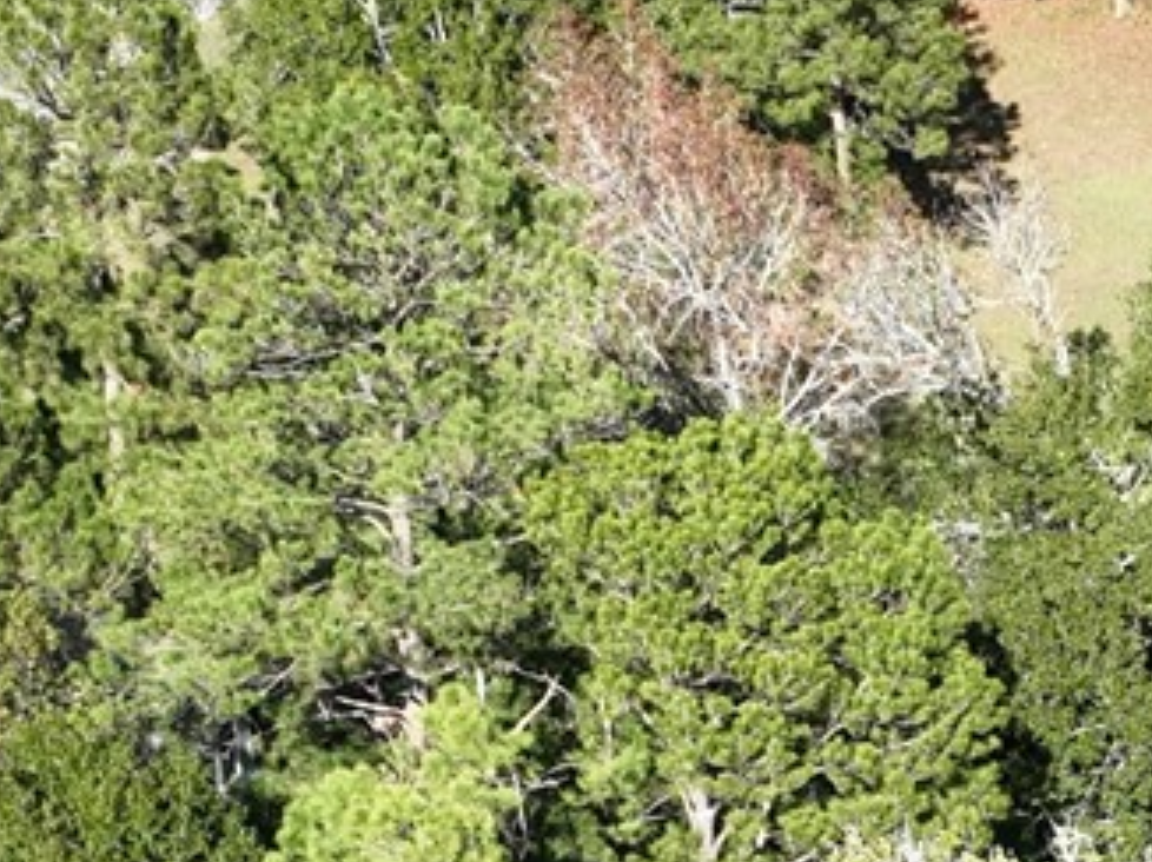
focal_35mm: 151
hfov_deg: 12.9
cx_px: 1136
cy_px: 1680
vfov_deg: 9.2
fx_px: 5021
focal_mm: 12.29
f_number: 2.8
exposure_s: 1/400
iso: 100
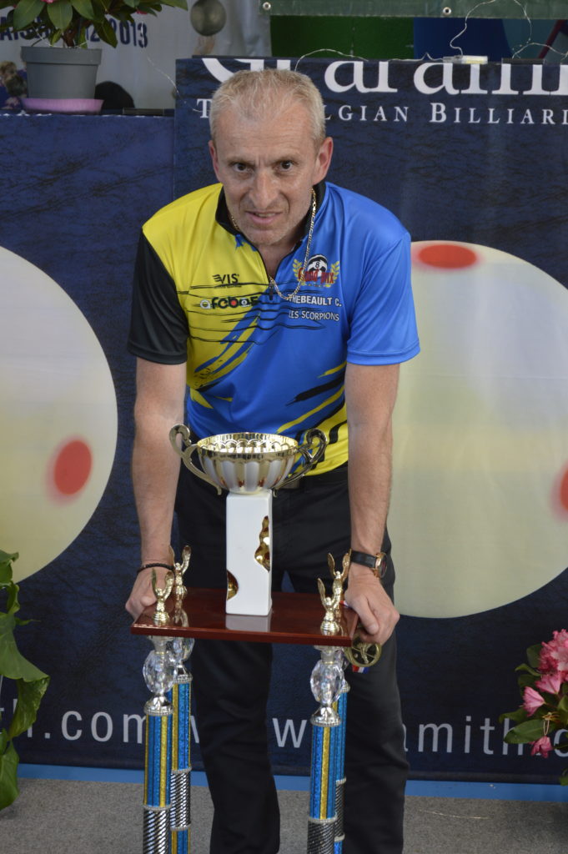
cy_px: 427
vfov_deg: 28.1
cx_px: 284
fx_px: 1707
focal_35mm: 72
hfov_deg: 18.9
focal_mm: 48
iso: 500
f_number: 4.8
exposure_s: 1/60
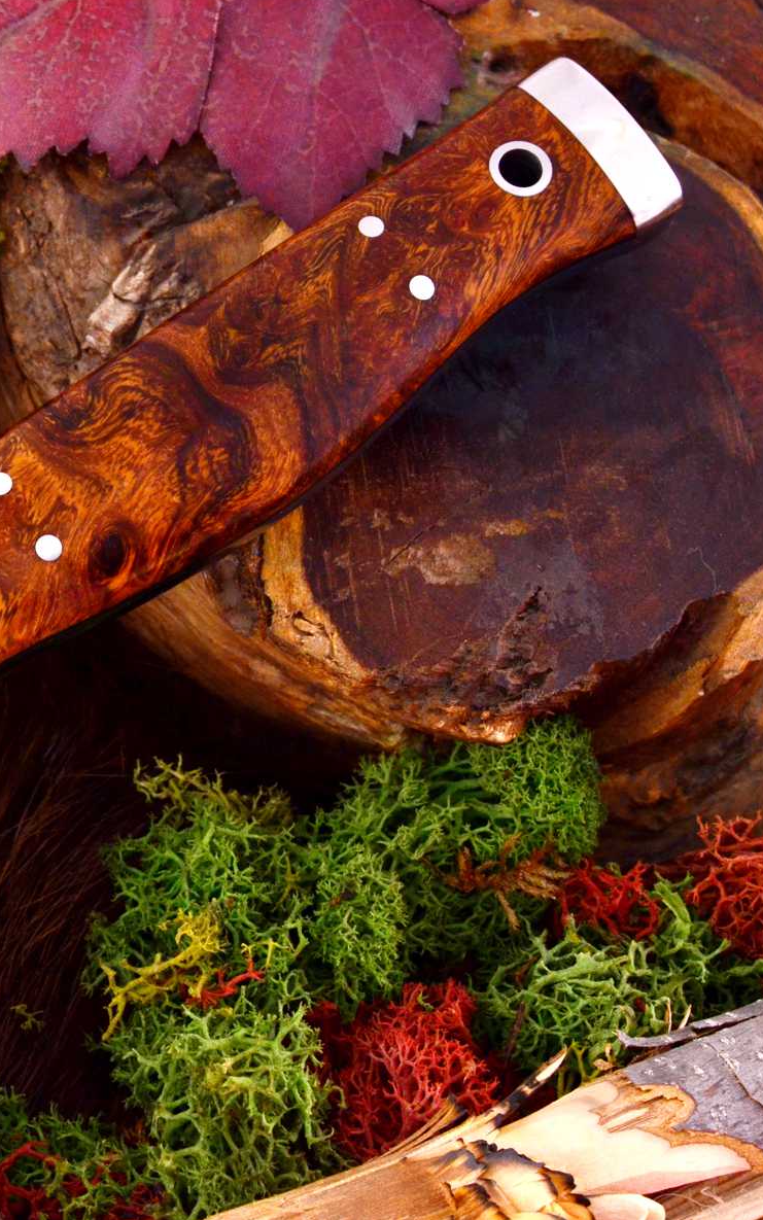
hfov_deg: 9.3
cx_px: -84
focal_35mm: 139
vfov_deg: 15.0
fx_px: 4623
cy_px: 609
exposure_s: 1/1.3
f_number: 13
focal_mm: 60
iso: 1000
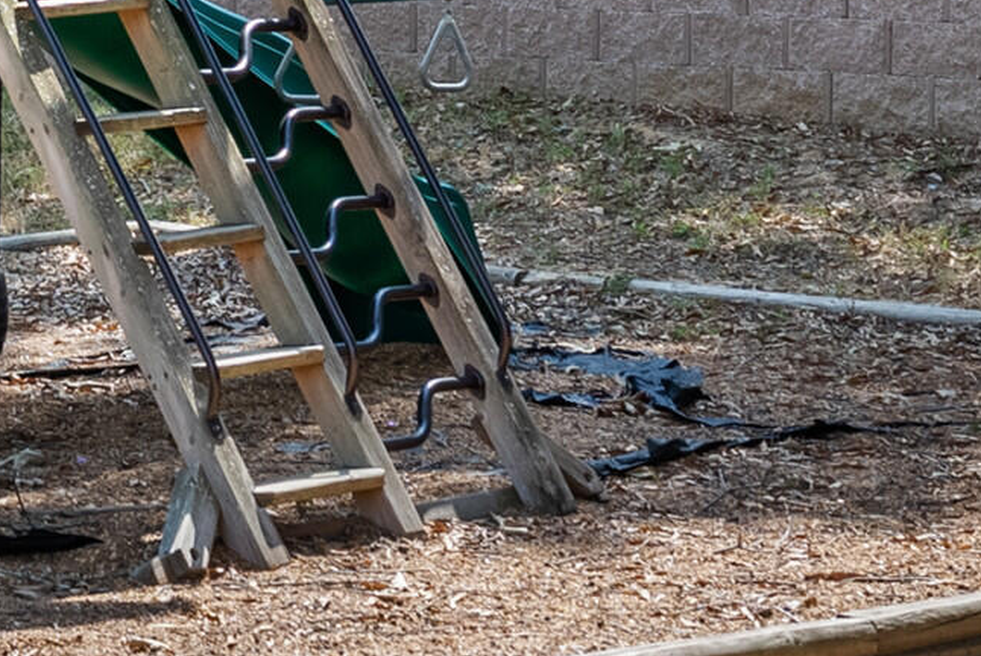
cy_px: -83
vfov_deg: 8.7
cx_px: -539
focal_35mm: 157
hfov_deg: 12.4
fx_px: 4282
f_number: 9
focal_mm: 35
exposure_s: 1/160
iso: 800
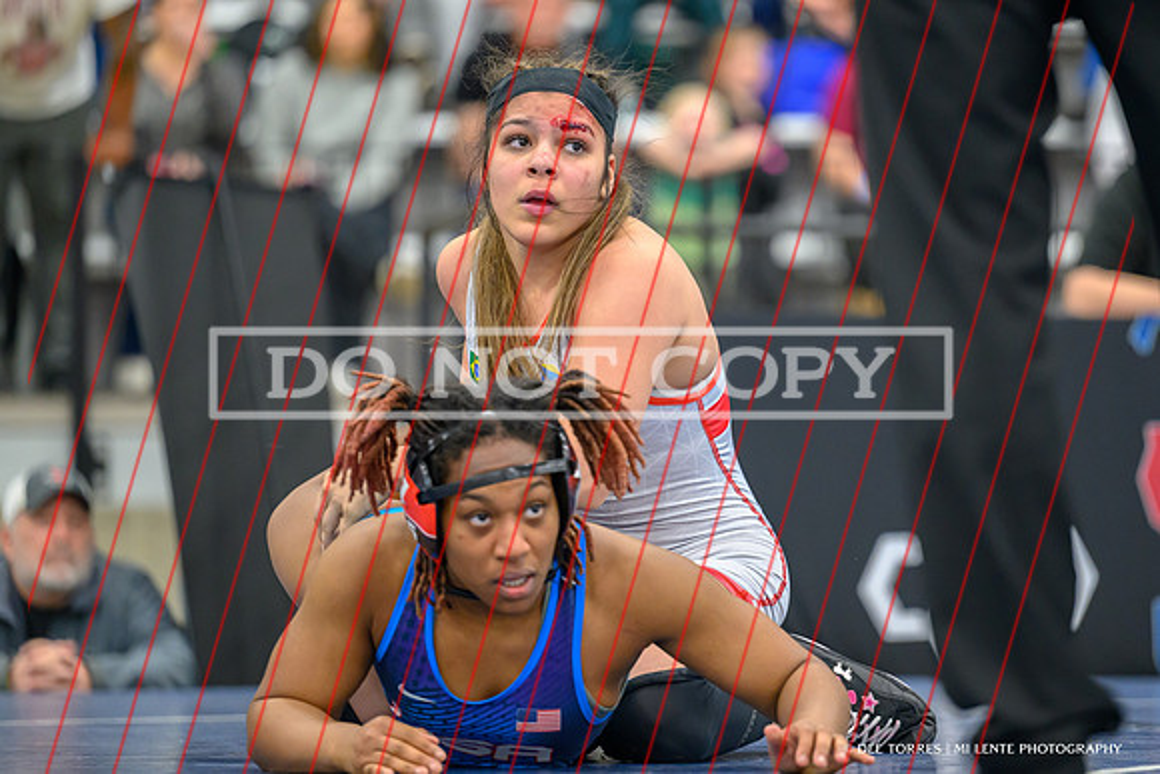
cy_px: 321
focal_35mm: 217
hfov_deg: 9.5
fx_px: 7006
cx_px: 687
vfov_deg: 6.3
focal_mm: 180
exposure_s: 1/800
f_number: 2.8
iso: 3600
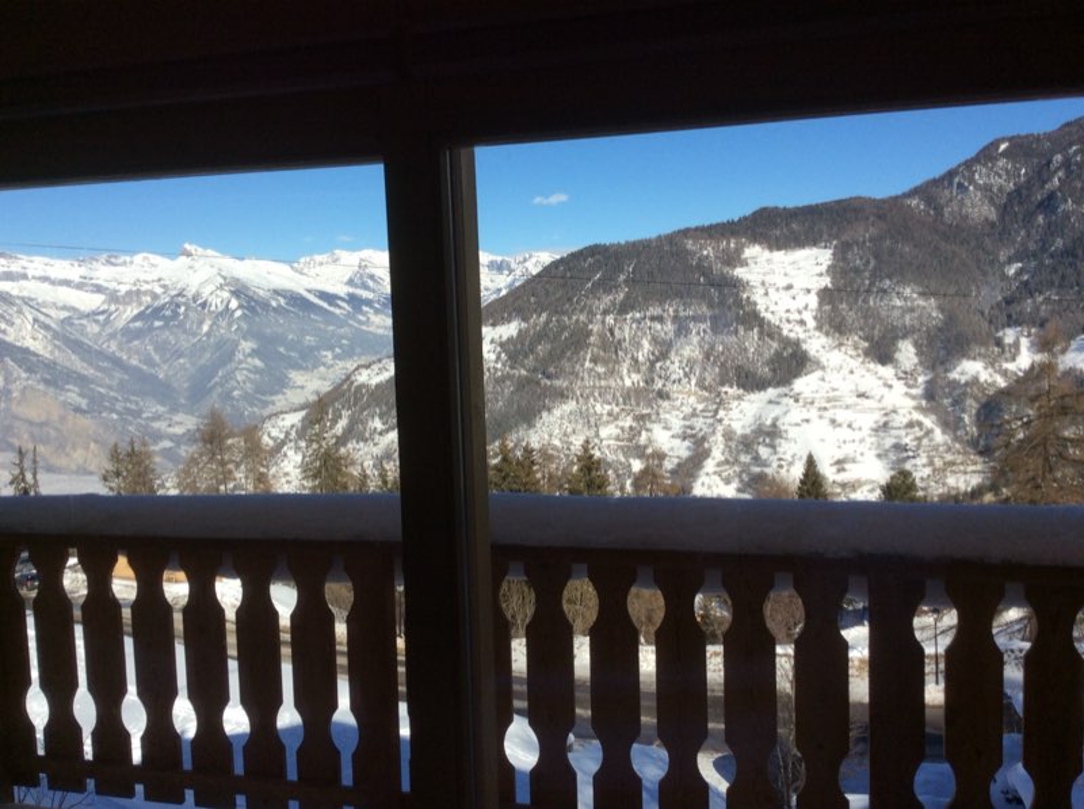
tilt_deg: -8.1
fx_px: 1000
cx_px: 542
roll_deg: +2.8
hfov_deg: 56.9
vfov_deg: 44.0
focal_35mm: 32
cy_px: 404
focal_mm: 3.3
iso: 32
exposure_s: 1/1972
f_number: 2.4
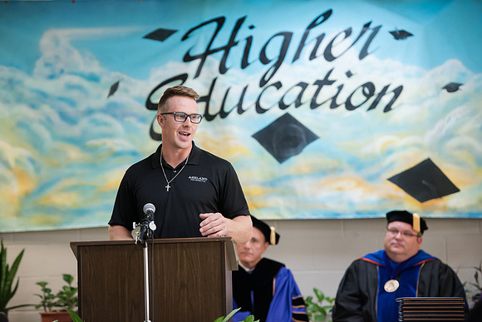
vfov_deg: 9.5
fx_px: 1942
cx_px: 241
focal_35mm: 145
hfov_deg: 14.2
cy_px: 161
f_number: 3.2
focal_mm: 145
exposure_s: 1/200
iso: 3200
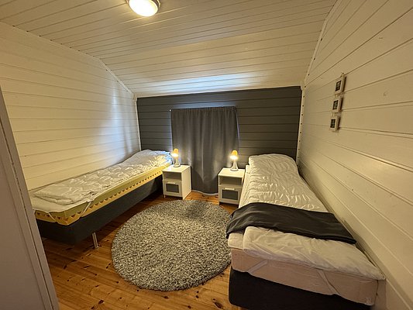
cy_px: 155
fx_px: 167
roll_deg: +1.4
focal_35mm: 14
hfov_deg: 102.1
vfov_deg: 85.7
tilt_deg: -10.9
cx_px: 206
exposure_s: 1/50
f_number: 2.2
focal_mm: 2.22
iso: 250
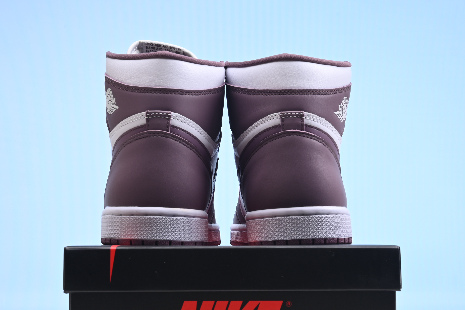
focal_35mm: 60
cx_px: 245
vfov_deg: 22.3
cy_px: 247
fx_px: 775
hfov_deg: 33.4
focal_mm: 36
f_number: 16
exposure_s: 1/2
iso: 100
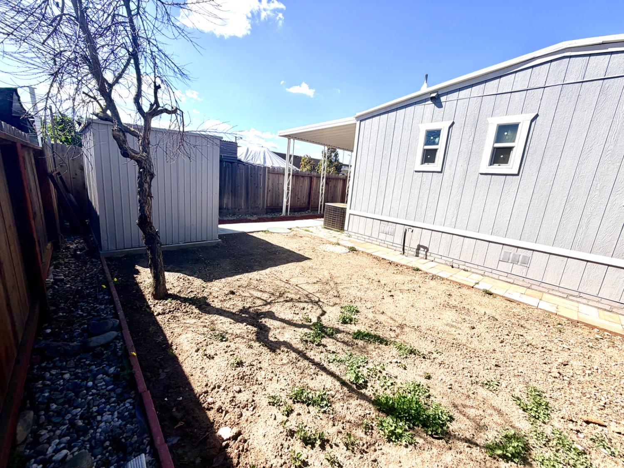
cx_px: 312
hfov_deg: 102.1
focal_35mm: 14
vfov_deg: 85.7
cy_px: 234
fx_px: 252
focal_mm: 2.22
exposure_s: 1/799
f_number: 2.2
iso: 20
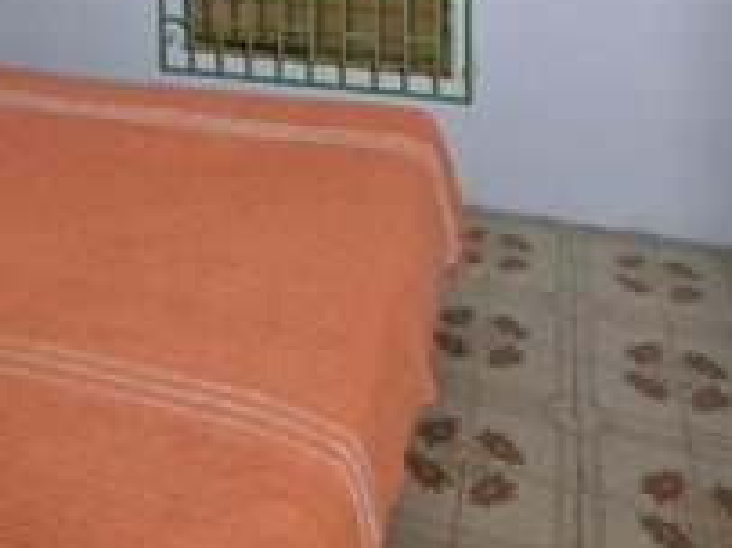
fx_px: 866
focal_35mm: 41
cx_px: 173
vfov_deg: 28.6
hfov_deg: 44.1
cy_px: -169
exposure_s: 1/20
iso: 500
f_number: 2.2
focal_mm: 1.74
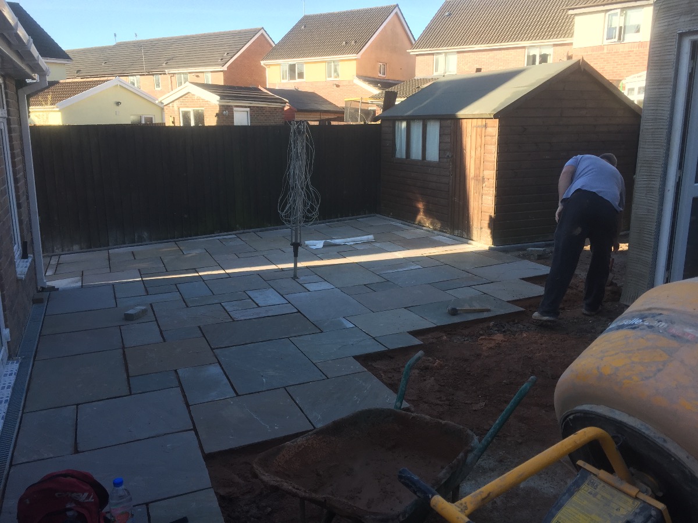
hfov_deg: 61.7
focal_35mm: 29
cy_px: 262
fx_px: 585
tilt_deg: -11.6
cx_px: 349
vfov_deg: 48.2
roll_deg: -0.7
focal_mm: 4.15
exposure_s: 1/403
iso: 32
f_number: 2.2
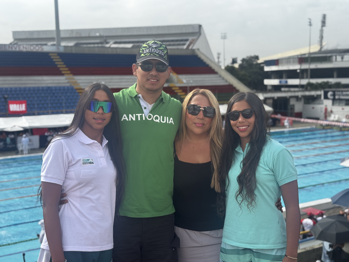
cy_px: 131
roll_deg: +0.8
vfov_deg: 30.3
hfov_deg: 39.7
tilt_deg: -7.1
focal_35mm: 48
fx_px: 484
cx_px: 174
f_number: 1.78
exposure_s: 1/2252
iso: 64
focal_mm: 6.76
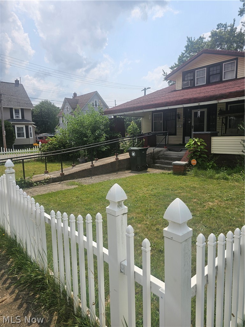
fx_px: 217
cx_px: 122
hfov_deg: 58.9
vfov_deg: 73.9
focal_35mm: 23
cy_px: 164
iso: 10
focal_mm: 6.3
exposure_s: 1/1376
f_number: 1.7
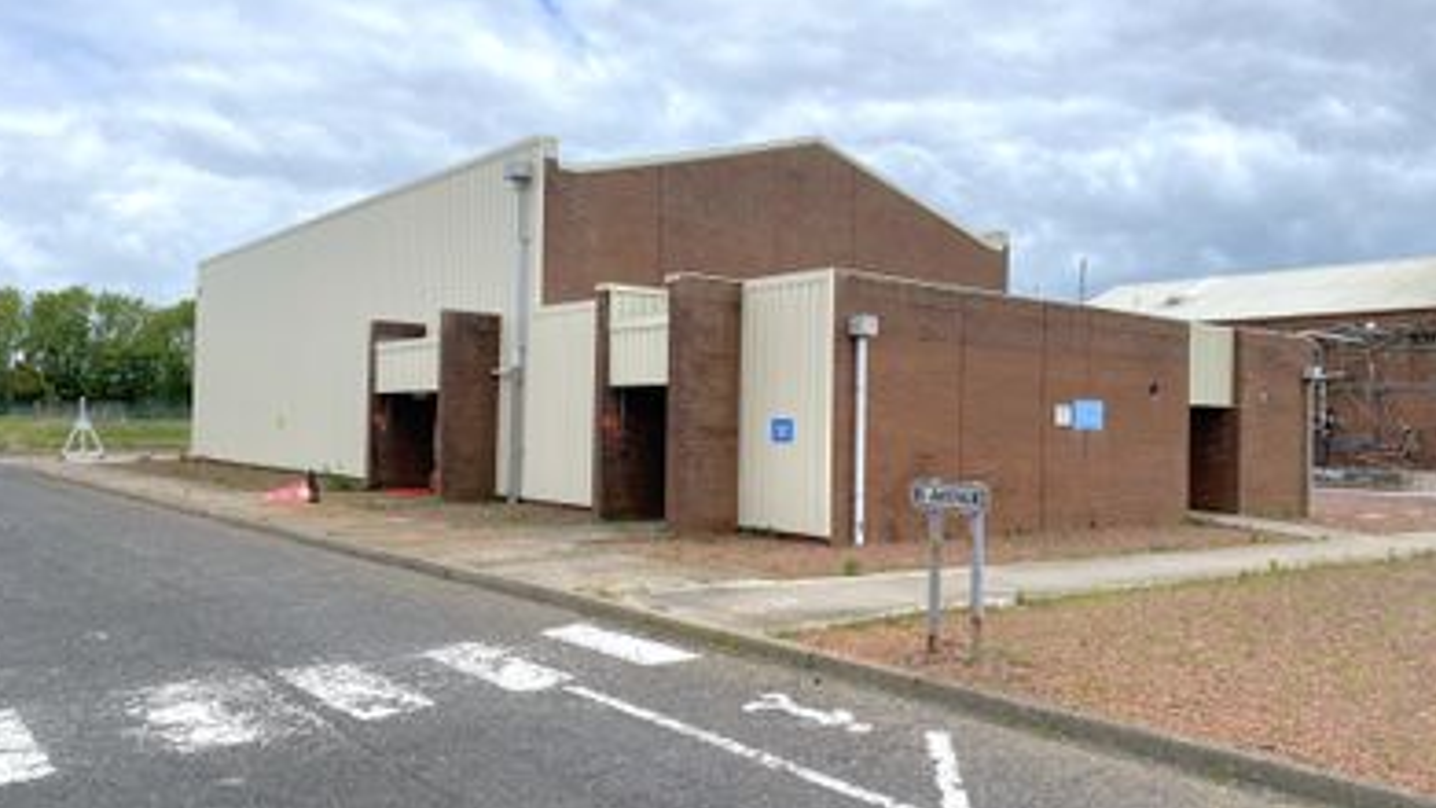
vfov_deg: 40.2
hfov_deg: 66.1
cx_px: 709
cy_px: 393
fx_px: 1104
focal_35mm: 29
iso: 32
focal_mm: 4.25
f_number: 1.8
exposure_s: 1/3300
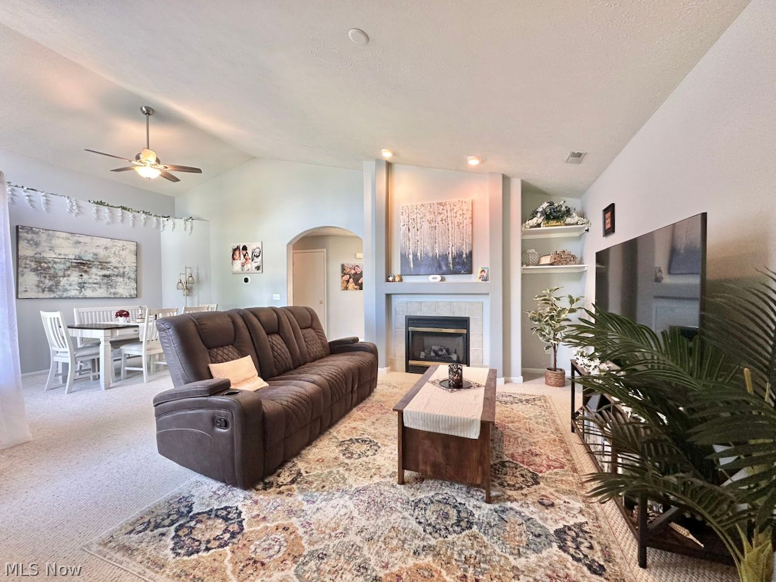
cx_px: 388
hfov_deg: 102.1
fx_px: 314
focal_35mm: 14
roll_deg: -0.6
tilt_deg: -0.2
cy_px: 291
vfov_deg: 85.7
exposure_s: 1/60
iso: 160
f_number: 2.2
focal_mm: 2.22
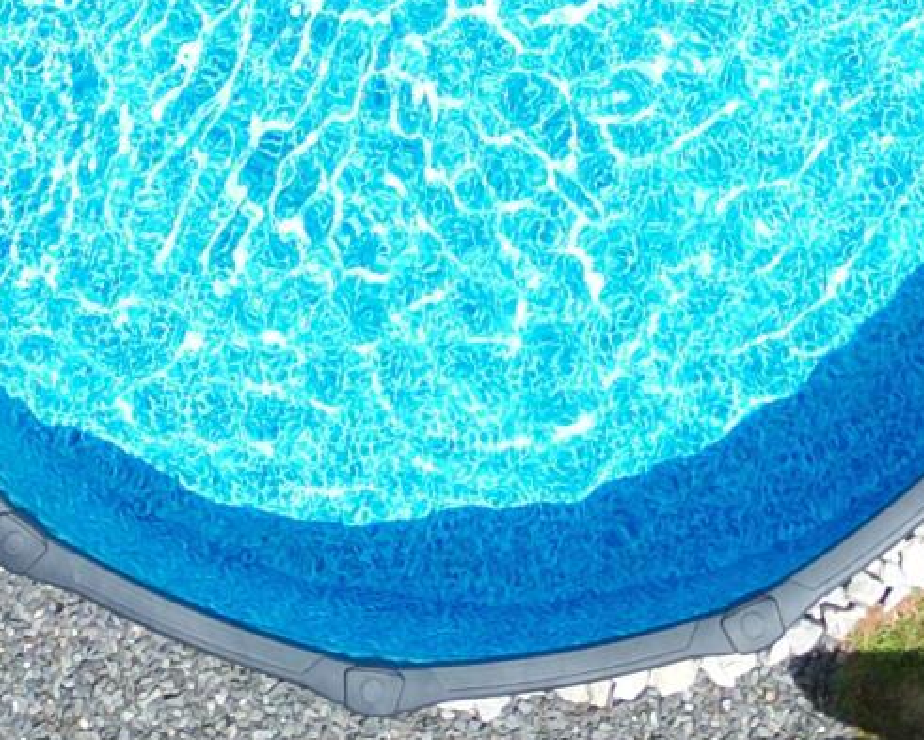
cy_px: -800
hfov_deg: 13.2
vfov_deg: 9.9
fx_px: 3911
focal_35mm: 143
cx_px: 1061
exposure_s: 1/1500
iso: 100
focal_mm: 6.72
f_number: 1.7
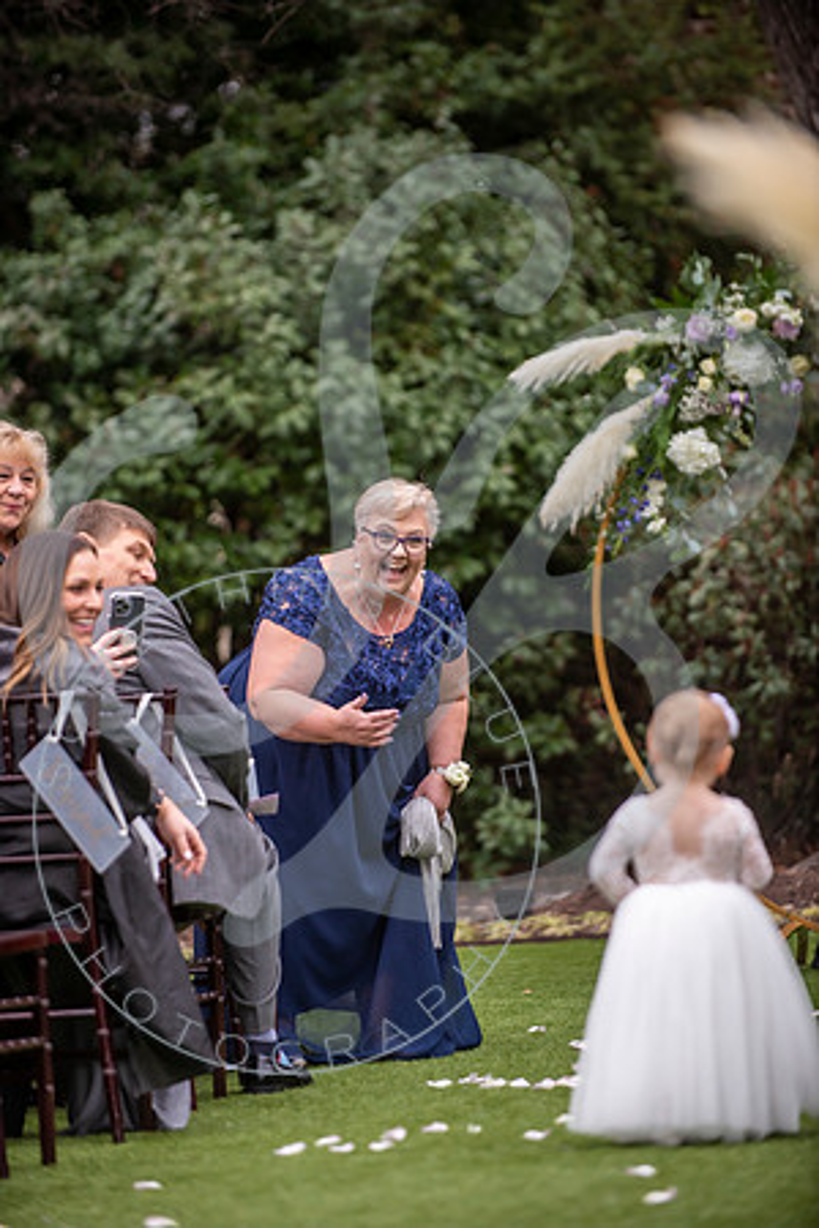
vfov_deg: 11.7
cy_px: 614
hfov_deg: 7.8
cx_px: 410
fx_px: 5971
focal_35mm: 175
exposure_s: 1/1000
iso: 640
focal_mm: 175
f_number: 2.8
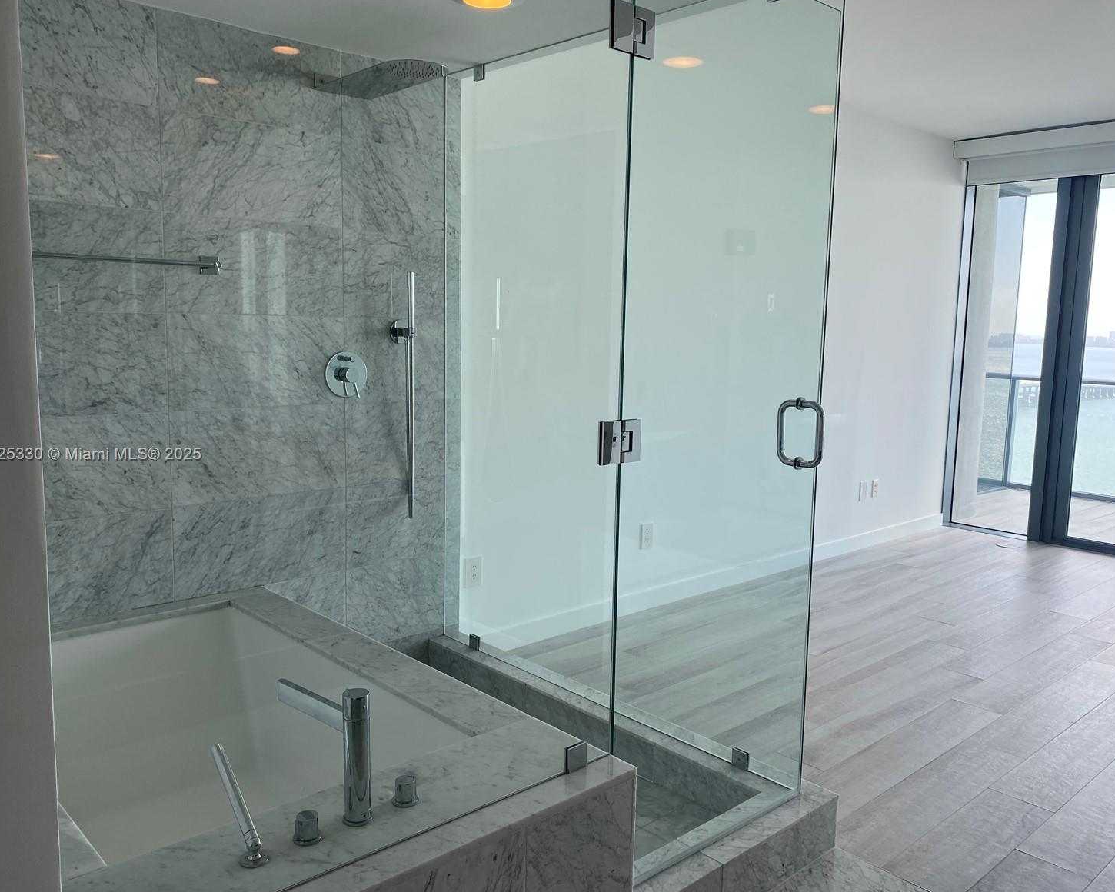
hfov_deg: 62.2
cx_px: 571
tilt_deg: -7.4
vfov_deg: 51.5
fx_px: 924
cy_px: 455
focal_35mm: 28
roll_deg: -1.5
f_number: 1.8
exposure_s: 1/369
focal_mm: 4.25
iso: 32
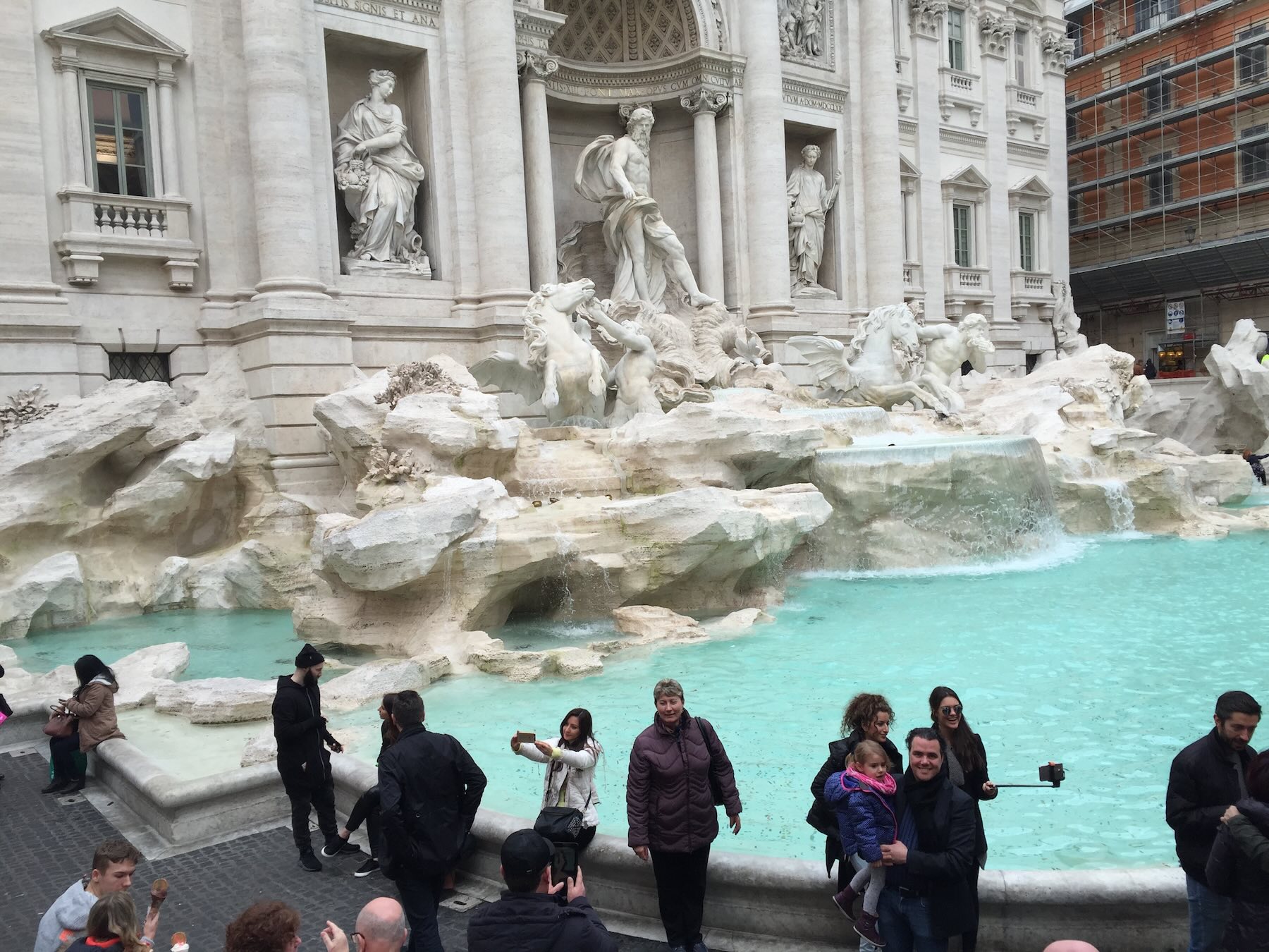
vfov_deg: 48.2
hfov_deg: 61.7
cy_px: 476
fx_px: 1063
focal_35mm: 29
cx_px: 634
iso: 32
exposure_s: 1/534
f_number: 2.2
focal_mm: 4.15
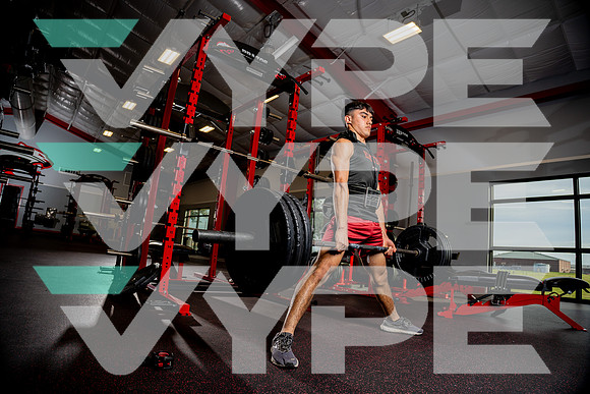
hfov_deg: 84.0
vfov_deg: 62.0
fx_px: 328
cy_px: 197
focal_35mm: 20
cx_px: 295
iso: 100
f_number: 4
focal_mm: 20
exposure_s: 1/250
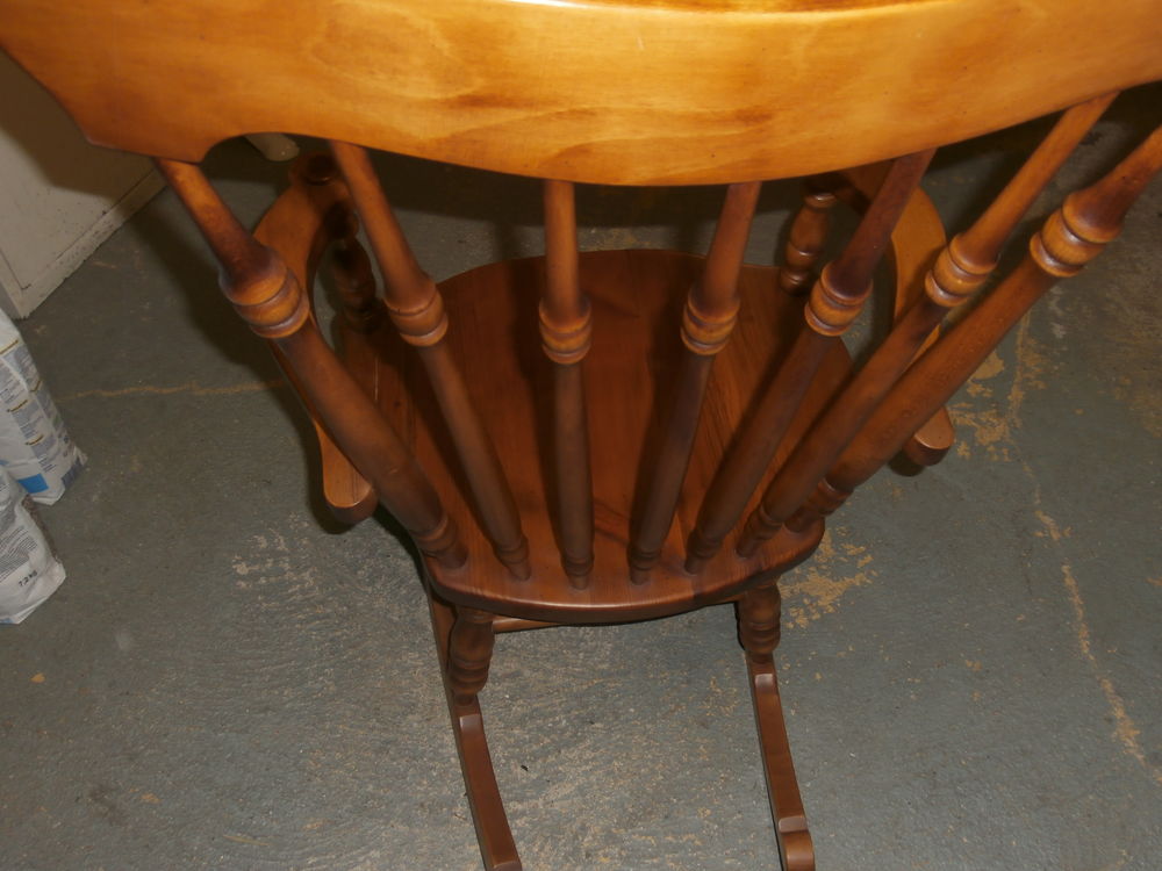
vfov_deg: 46.8
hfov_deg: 60.0
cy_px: 436
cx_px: 581
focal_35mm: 30
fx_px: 1007
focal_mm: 5.36
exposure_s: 1/30
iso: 100
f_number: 3.5
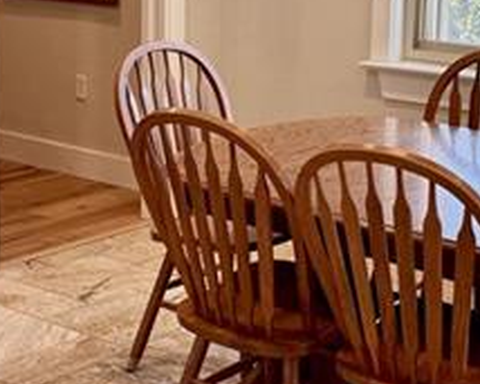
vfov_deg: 18.1
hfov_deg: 22.6
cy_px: 92
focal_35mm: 84
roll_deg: -1.9
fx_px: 1193
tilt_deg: -10.2
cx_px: 327
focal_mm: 6.76
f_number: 1.78
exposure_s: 1/138
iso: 80
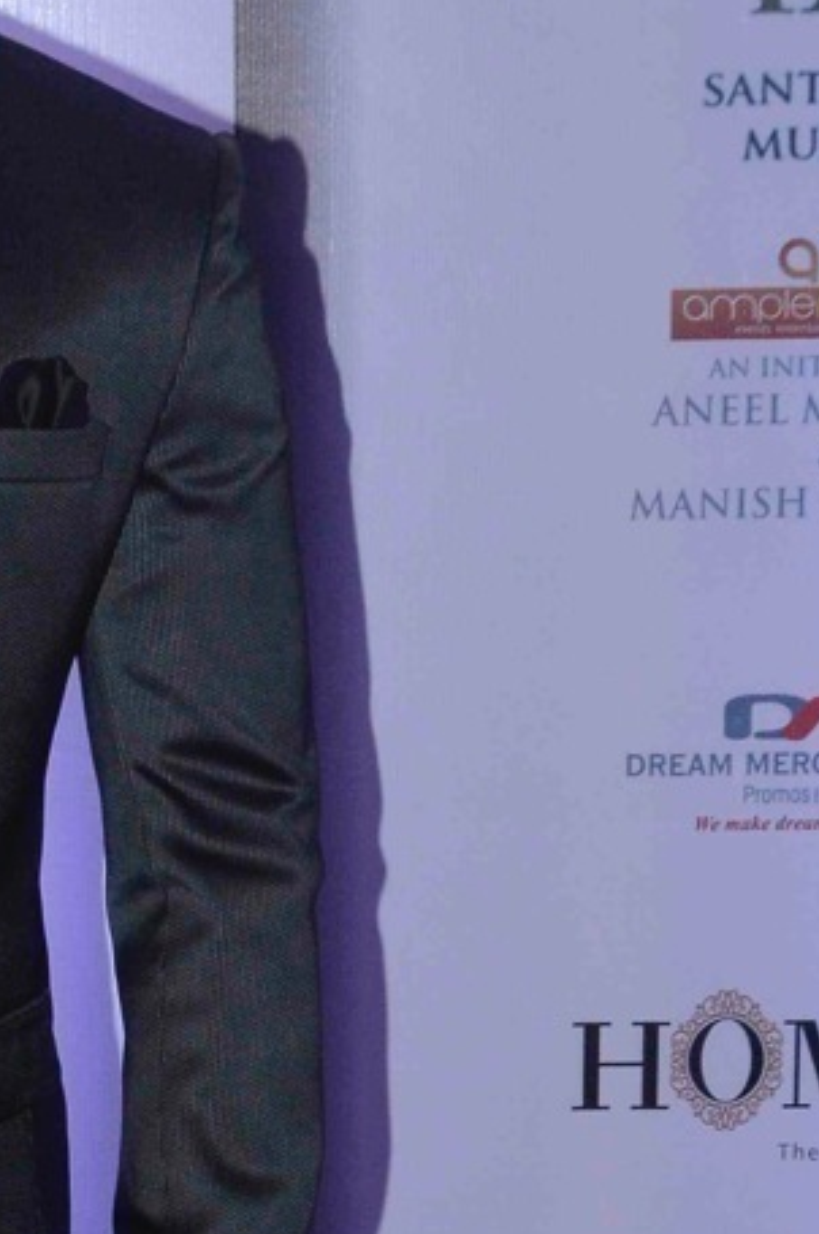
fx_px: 4484
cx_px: -271
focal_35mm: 131
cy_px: 1200
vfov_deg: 15.4
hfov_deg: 10.2
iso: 800
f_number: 9
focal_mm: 22
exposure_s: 1/160
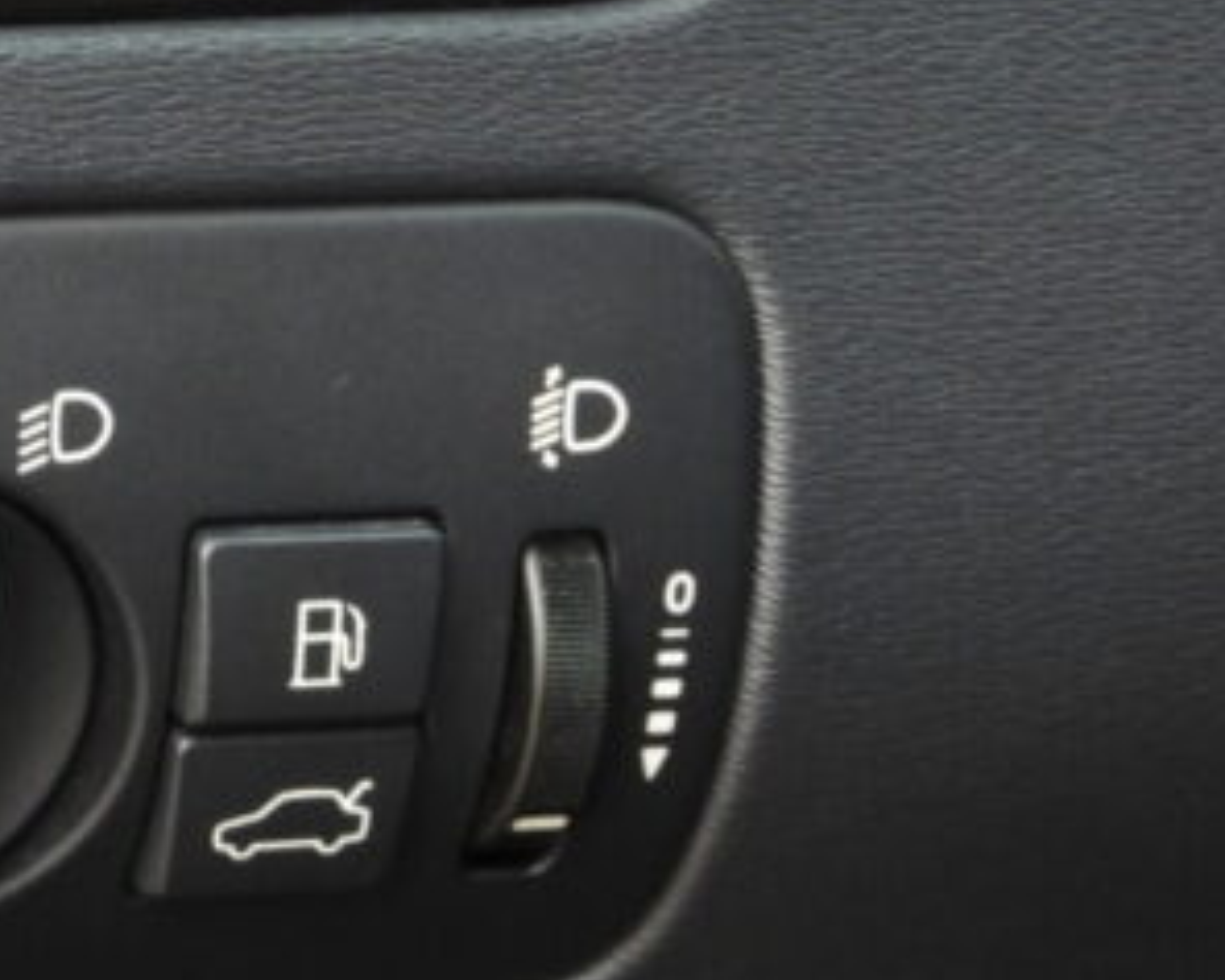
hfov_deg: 4.1
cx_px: -132
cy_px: 1071
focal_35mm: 470
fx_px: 17046
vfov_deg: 3.3
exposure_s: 1/60
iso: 250
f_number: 4.5
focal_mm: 35.9
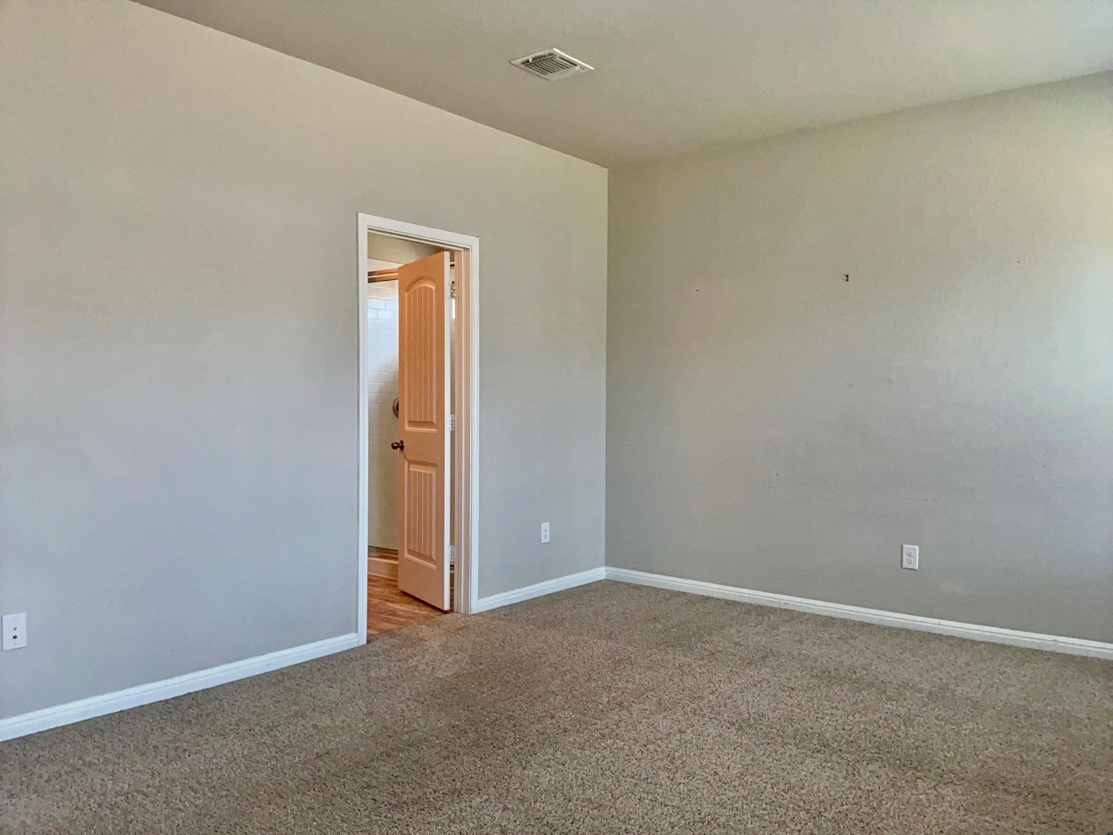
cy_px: 418
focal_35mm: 27
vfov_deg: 51.4
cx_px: 556
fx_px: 868
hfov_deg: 65.3
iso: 100
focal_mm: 3
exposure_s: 1/100
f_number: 1.8
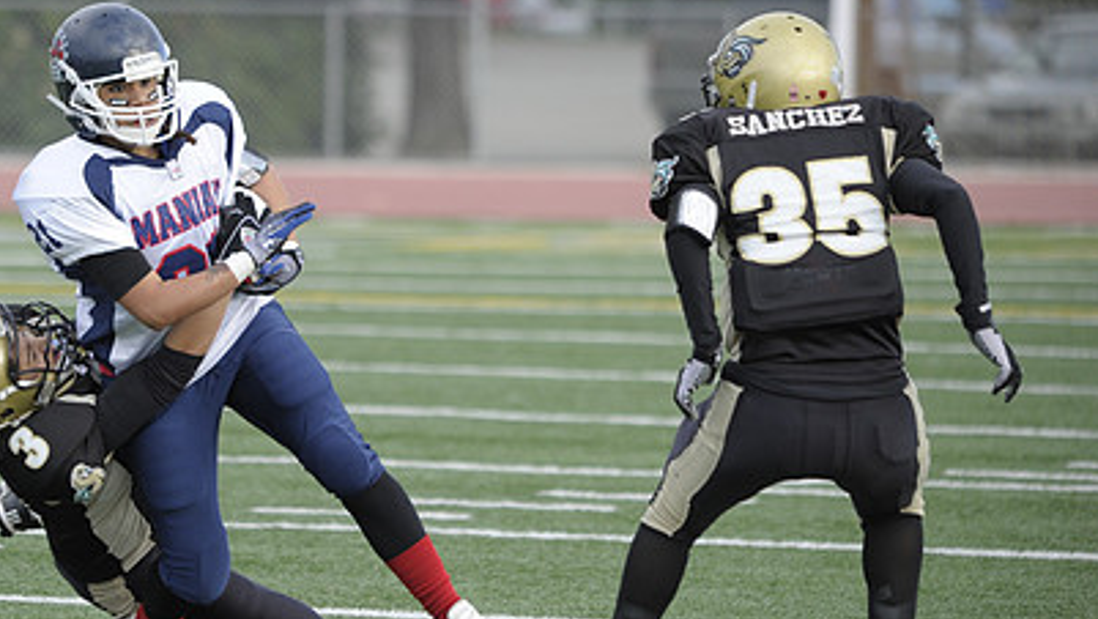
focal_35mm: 575
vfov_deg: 2.1
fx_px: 16749
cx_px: 309
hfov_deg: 3.8
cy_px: 318
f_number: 6.3
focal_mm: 380
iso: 1100
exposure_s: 1/1000
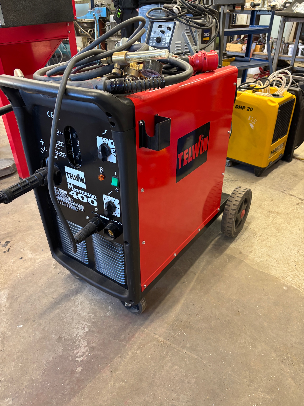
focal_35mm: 26
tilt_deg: -32.8
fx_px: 304
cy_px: 203
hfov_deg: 53.1
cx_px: 152
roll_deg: -2.1
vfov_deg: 67.3
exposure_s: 1/50
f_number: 1.6
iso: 250
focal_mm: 5.96
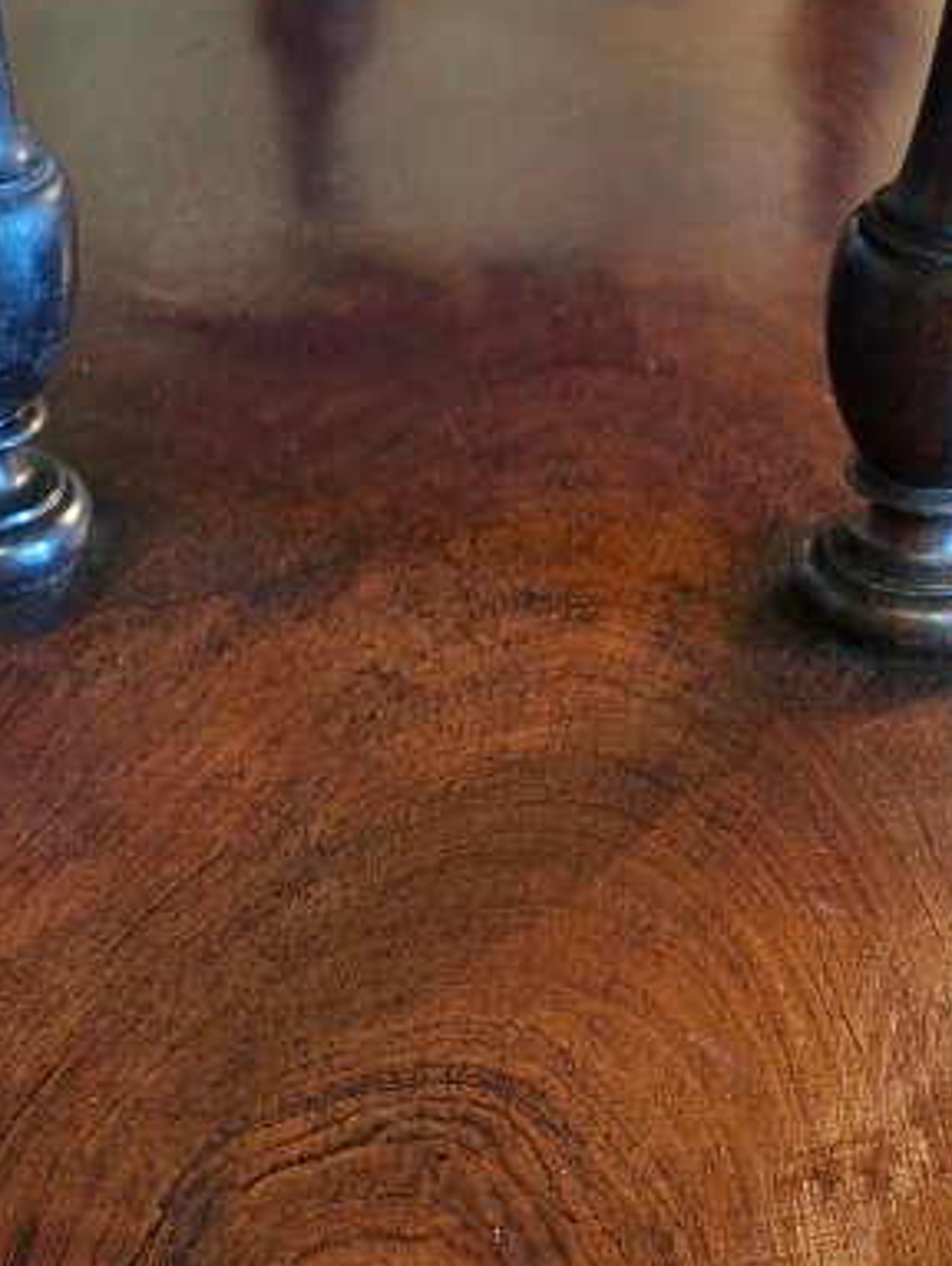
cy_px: 724
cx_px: 473
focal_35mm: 72
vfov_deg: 27.0
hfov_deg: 20.5
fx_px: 2636
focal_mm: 5.54
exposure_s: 1/33
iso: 400
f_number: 1.8
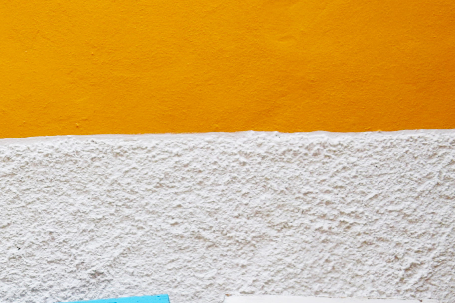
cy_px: 262
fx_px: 1676
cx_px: -224
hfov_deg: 14.4
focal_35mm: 133
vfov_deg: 10.3
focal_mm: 27
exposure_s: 1/125
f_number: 5.6
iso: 400
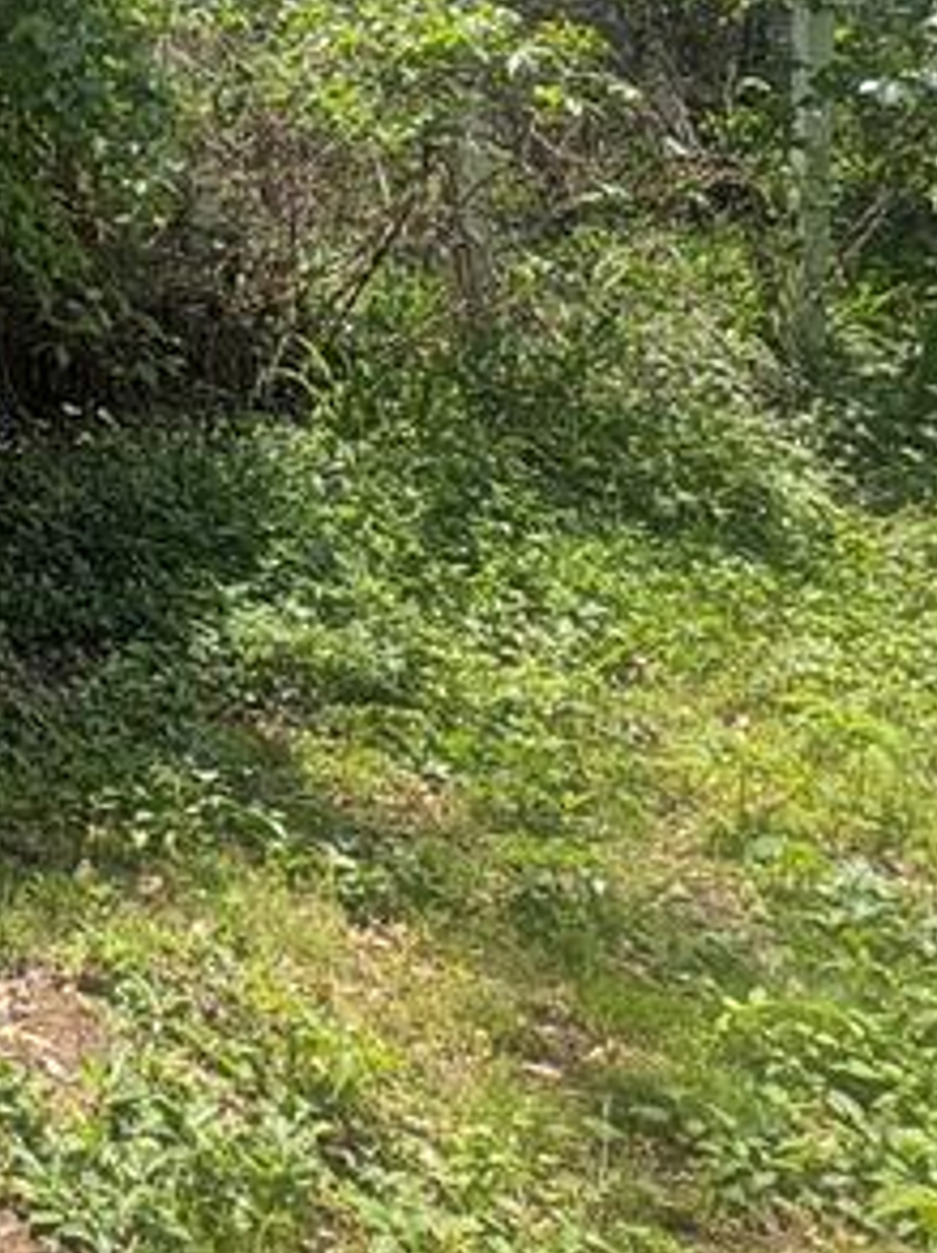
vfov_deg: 35.7
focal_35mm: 49
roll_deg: +1.9
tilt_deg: +0.8
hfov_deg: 25.0
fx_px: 1772
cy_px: 43
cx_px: -329
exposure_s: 1/343
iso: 40
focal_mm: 2.22
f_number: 2.2
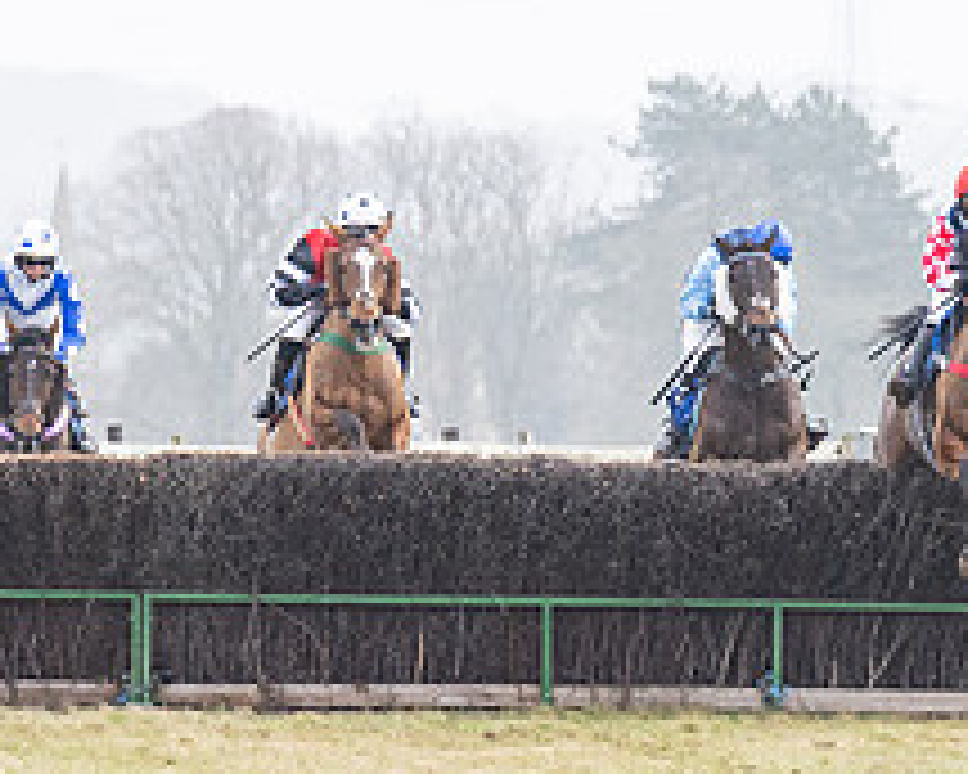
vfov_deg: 1.3
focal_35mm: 1152
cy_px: 605
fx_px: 33004
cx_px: 924
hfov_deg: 1.7
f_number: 4
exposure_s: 1/800
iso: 400
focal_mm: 200
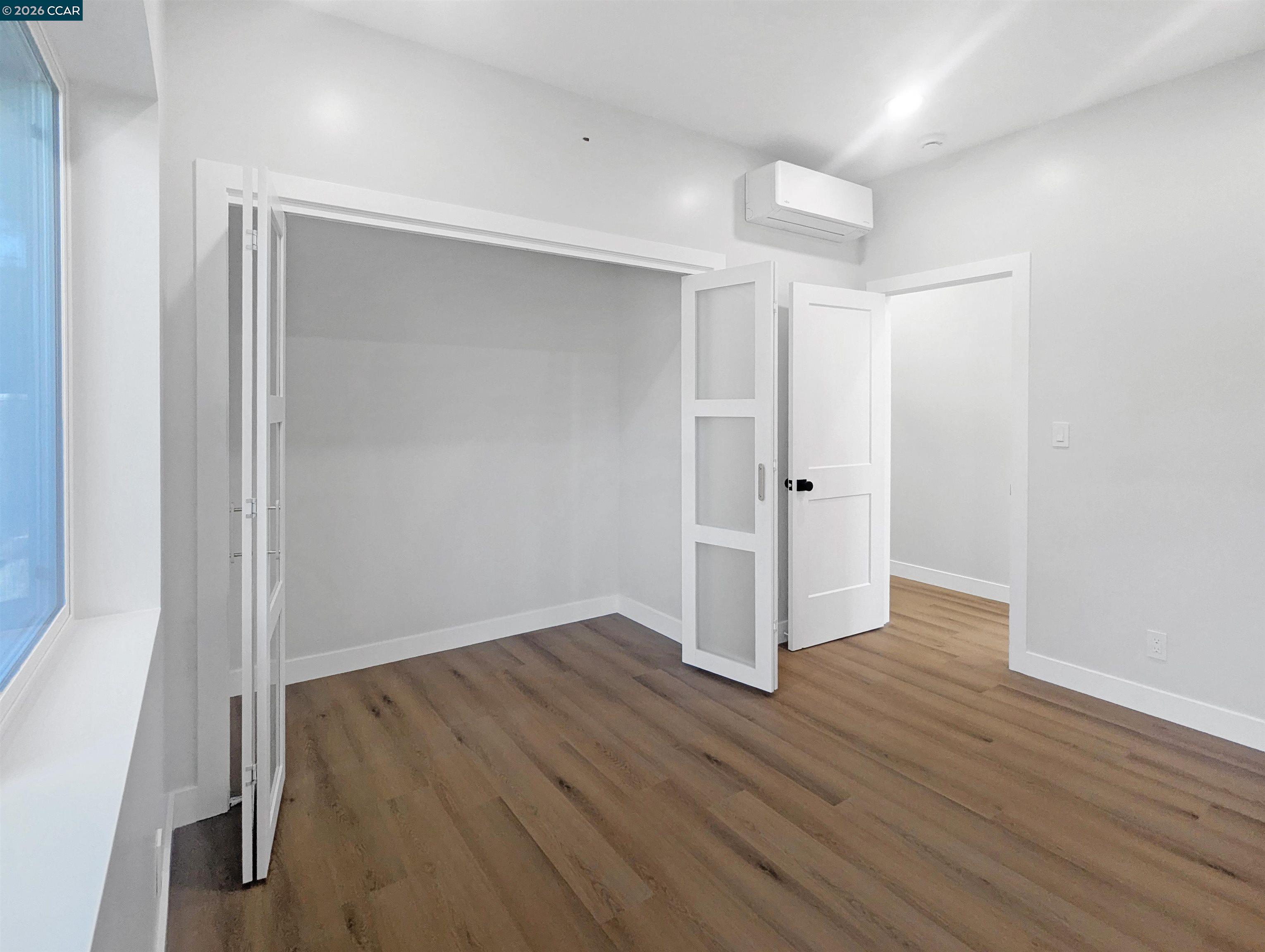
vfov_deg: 78.2
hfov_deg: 94.4
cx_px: 632
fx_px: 586
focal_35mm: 16
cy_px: 476
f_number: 2.2
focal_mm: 2.35
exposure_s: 1/120
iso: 125
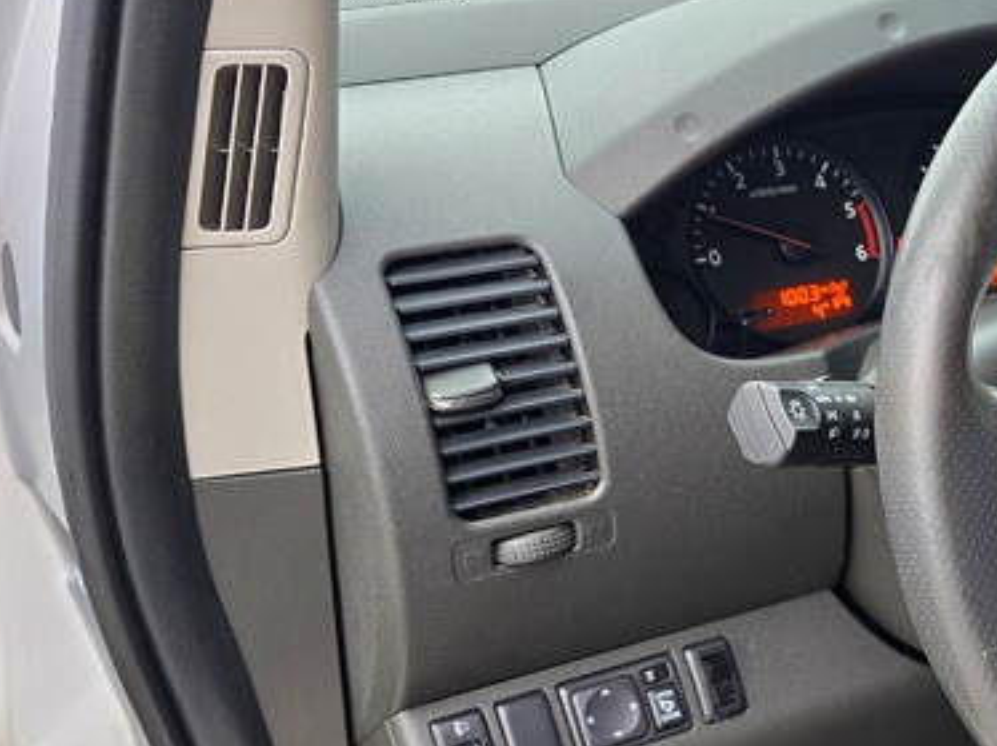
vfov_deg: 23.0
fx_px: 1813
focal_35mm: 63
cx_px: 1322
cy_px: 560
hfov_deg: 25.9
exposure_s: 1/180
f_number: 1.7
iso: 160
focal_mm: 6.3
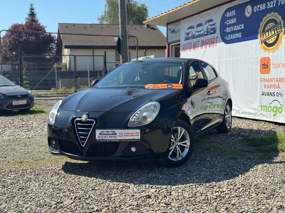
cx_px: 142
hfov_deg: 39.7
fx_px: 395
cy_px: 106
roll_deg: +1.2
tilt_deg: -3.8
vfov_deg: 30.3
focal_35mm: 48
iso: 64
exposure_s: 1/3817
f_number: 1.78
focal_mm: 6.76
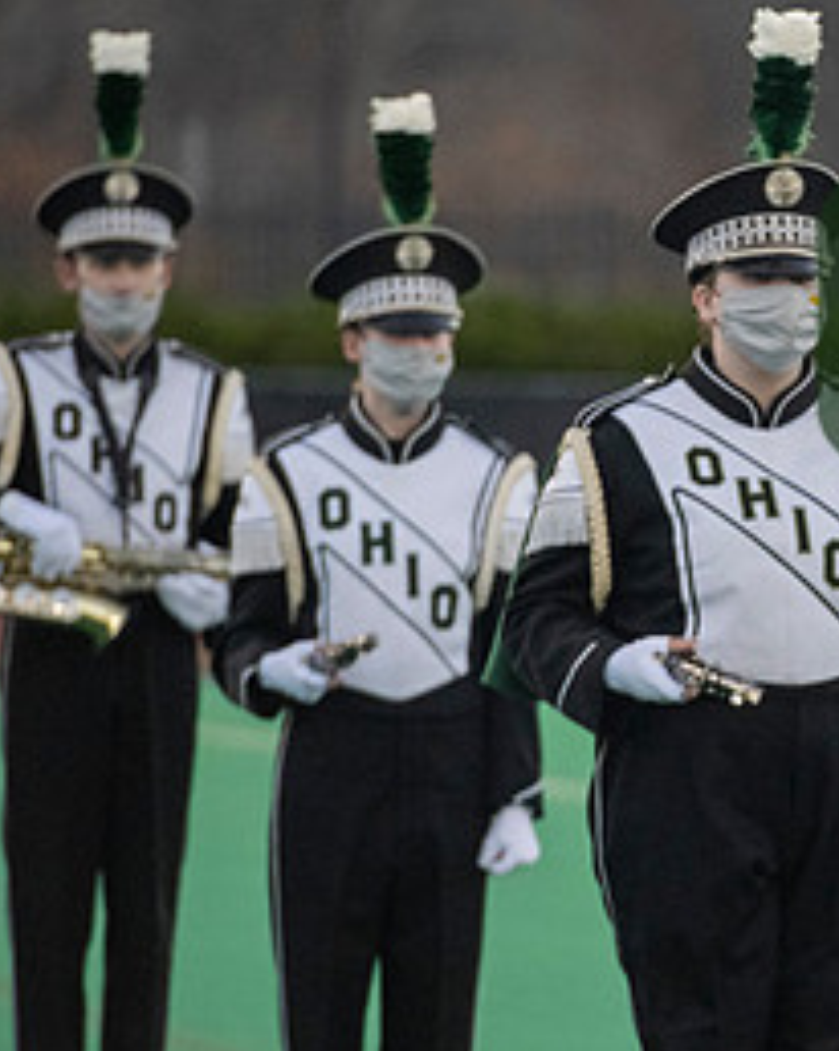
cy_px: 361
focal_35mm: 422
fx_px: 13114
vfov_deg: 4.6
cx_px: 1124
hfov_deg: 3.7
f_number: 4.5
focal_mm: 200
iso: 5000
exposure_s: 1/5000
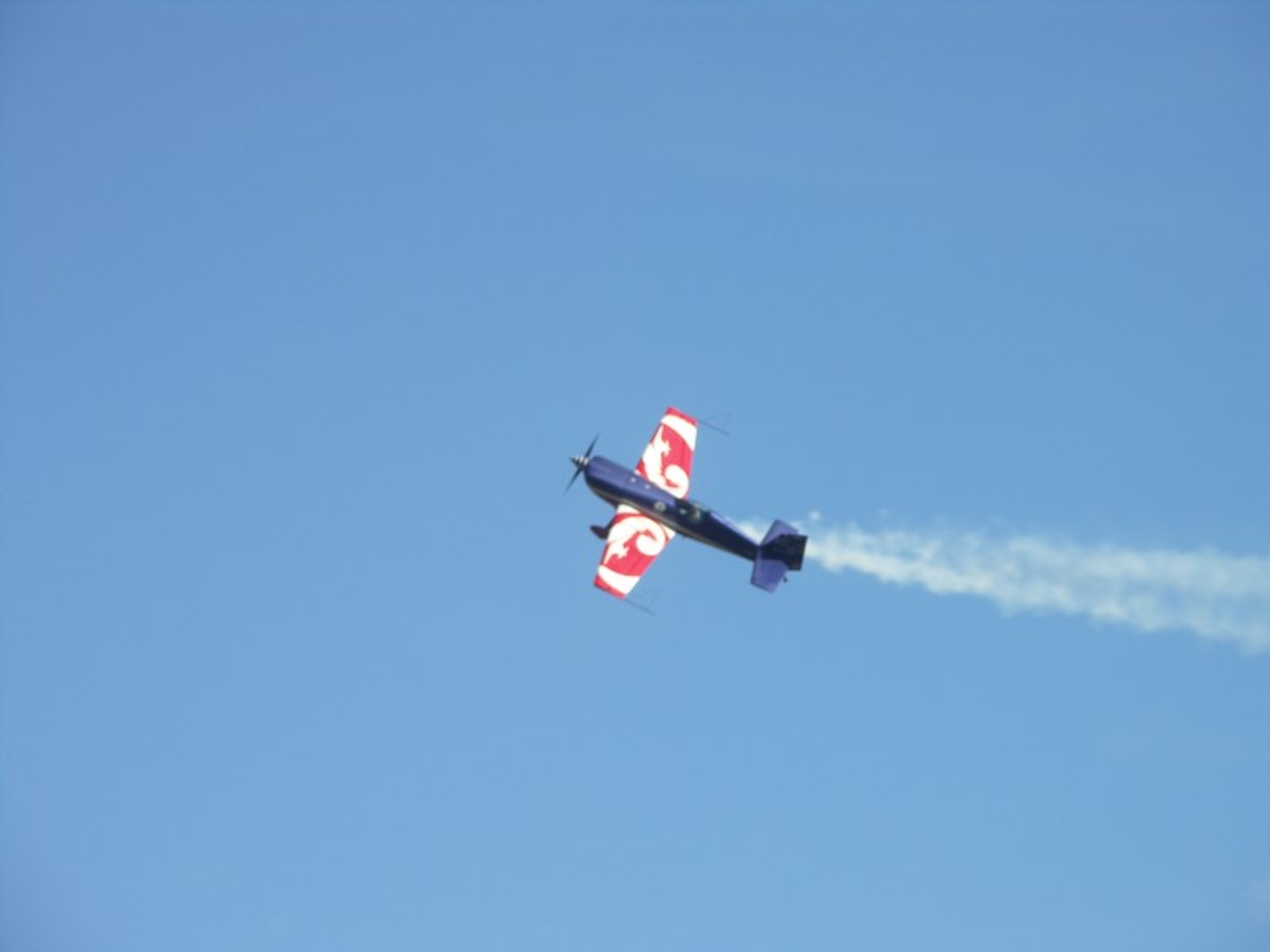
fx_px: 7338
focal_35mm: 200
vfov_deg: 7.4
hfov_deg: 9.9
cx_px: 635
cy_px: 476
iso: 50
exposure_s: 1/250
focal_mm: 50.8
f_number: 4
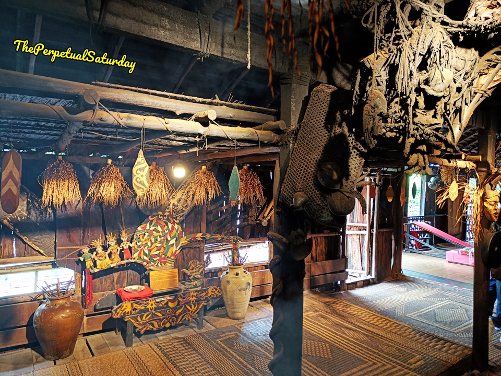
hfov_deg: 71.6
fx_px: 347
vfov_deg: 56.8
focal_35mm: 24
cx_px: 250
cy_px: 188
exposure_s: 1/50
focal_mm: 5.59
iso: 500
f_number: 1.8
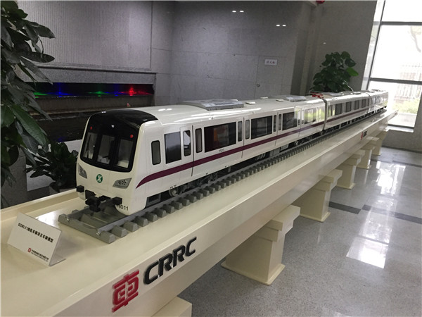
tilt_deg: -14.9
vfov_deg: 48.2
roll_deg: -5.0
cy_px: 158
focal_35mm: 29
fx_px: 354
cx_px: 211
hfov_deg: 61.7
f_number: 2.2
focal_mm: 4.15
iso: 200
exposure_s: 1/33
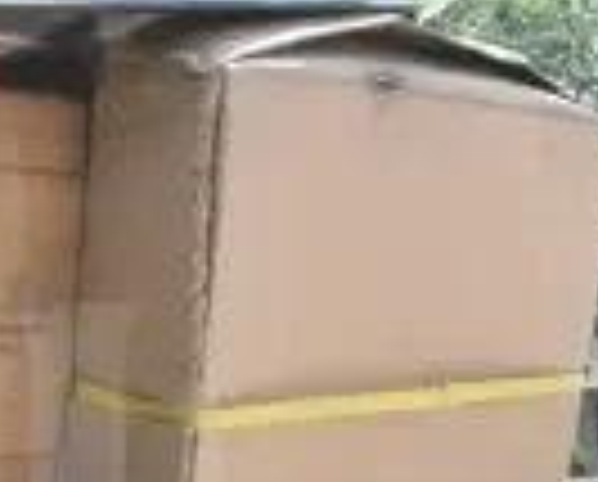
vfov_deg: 11.6
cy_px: 660
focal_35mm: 129
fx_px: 2288
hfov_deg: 14.1
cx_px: -265
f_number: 18
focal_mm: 20
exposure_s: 1/1250
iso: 6400
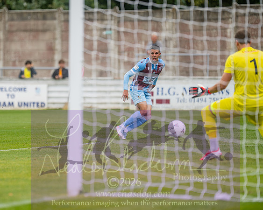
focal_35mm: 298
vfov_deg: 5.2
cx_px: 89
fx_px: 2320
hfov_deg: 6.5
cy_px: 94
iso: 220
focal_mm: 240
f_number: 2.8
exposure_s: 1/1250
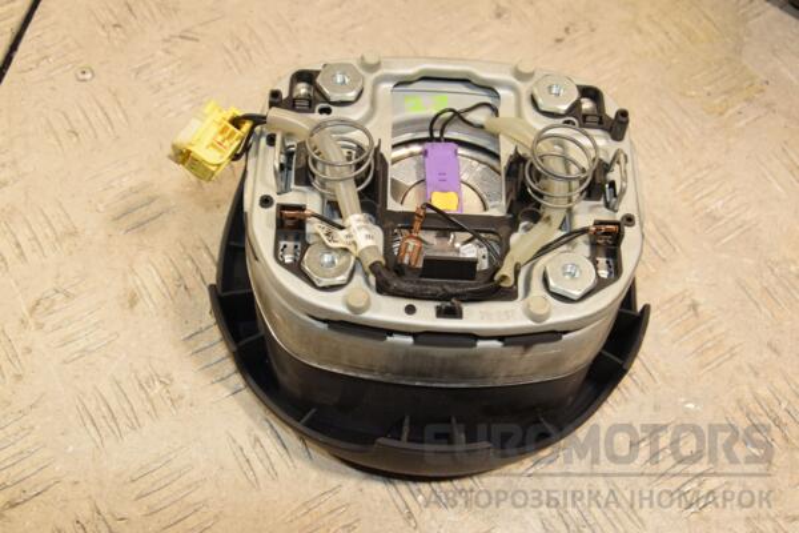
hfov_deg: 37.9
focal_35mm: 52
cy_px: 266
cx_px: 400
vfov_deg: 25.8
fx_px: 1165
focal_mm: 35
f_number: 7.1
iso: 800
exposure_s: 1/200
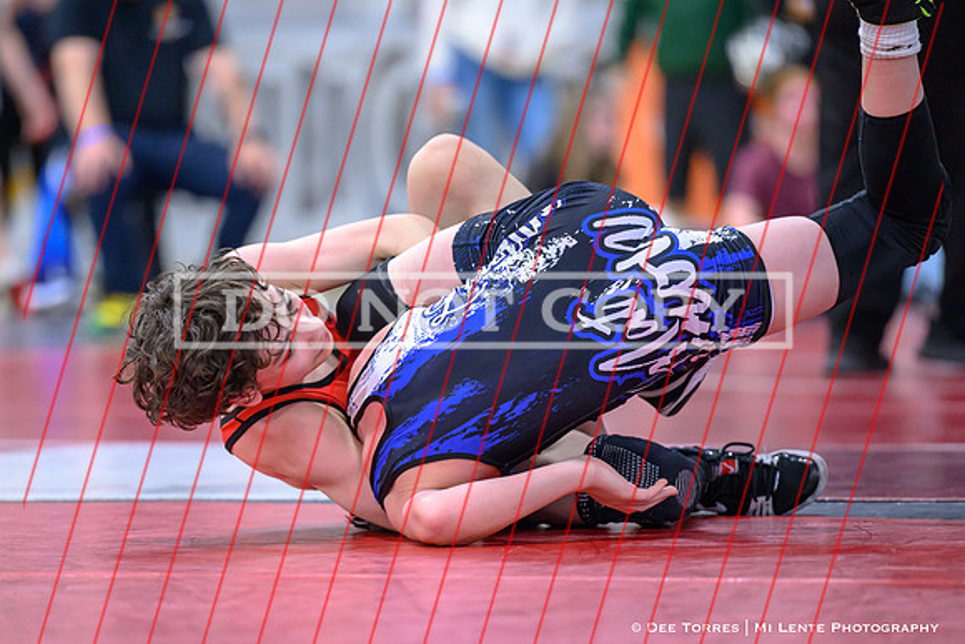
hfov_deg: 7.2
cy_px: 430
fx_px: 7648
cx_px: 339
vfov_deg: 4.8
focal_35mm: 285
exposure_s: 1/800
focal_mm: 200
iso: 4000
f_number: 2.8
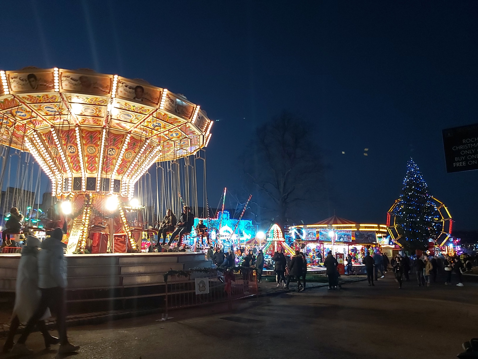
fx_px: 359
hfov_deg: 67.3
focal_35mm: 26
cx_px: 239
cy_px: 180
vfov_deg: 53.1
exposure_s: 1/33
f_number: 1.7
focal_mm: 3.92
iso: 200
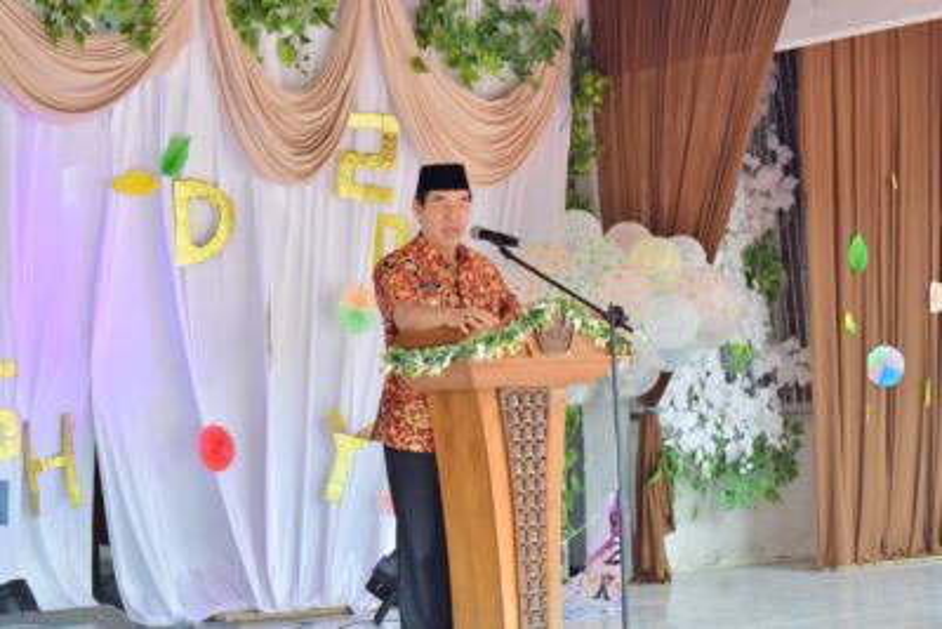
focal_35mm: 82
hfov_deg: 24.6
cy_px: 314
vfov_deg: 16.6
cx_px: 471
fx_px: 2159
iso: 640
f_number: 7.1
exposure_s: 1/125
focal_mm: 55
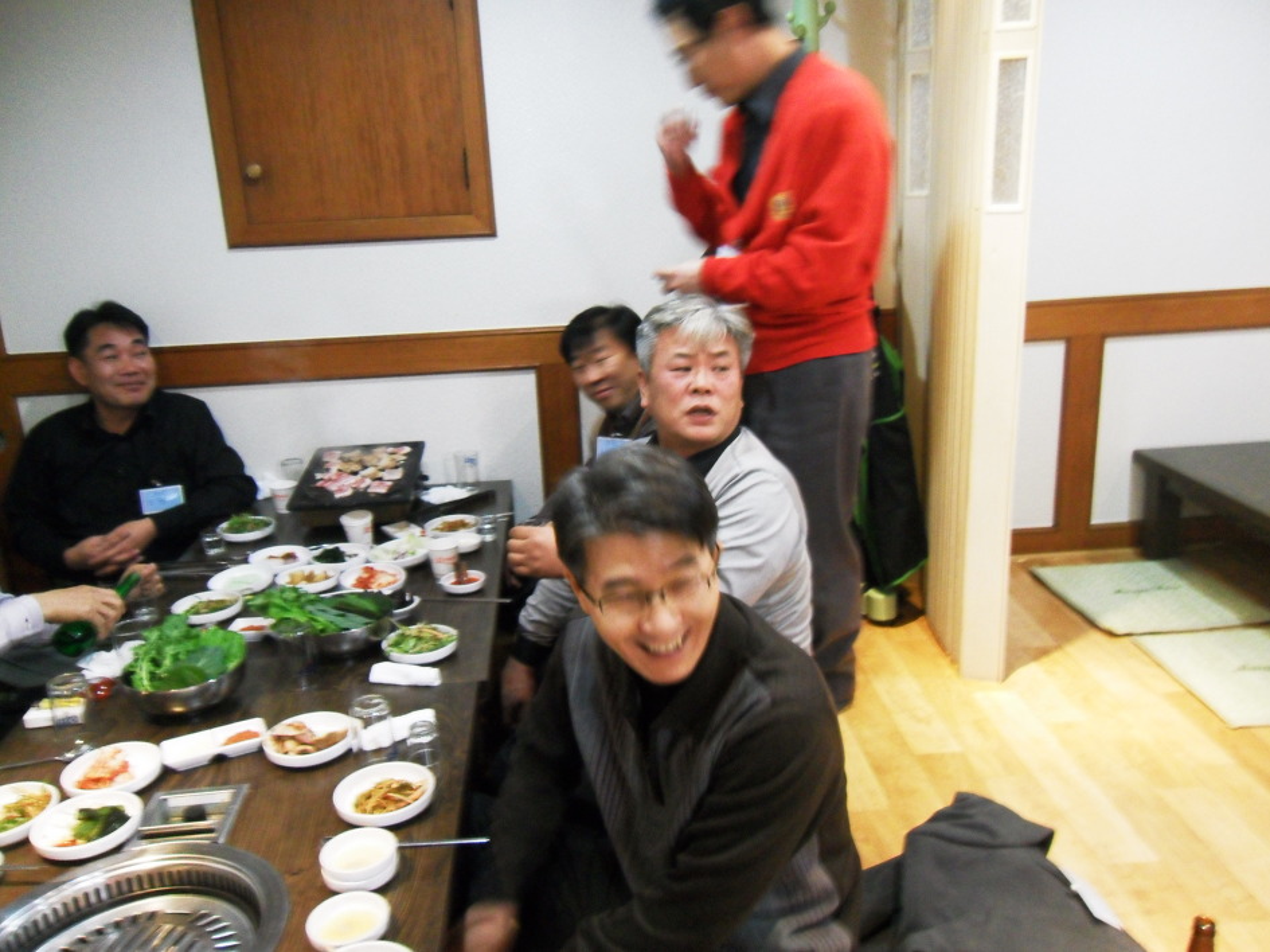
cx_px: 635
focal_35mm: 28
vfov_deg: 49.7
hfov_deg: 63.5
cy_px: 476
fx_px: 1027
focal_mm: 5
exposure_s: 1/8
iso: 400
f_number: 3.4
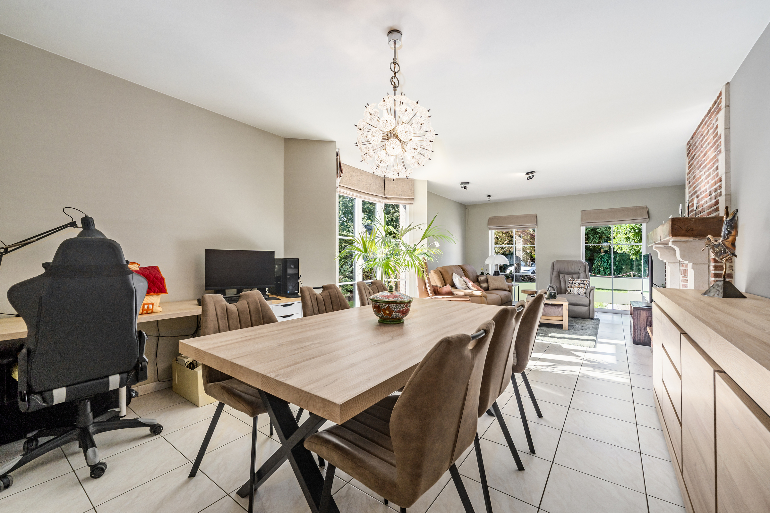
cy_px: 256
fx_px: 299
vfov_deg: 81.2
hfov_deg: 104.3
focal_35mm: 14
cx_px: 385
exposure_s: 1/80
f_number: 11
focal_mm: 14
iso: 250
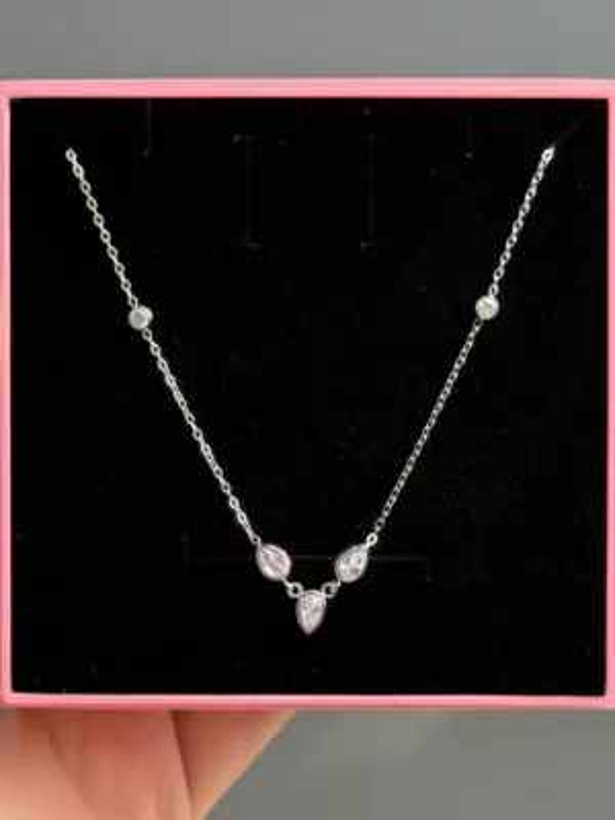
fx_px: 1137
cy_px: 410
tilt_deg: -18.3
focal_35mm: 48
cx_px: 308
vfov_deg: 39.7
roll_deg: +1.2
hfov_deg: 30.3
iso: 50
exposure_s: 1/187
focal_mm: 6.76
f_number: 1.78
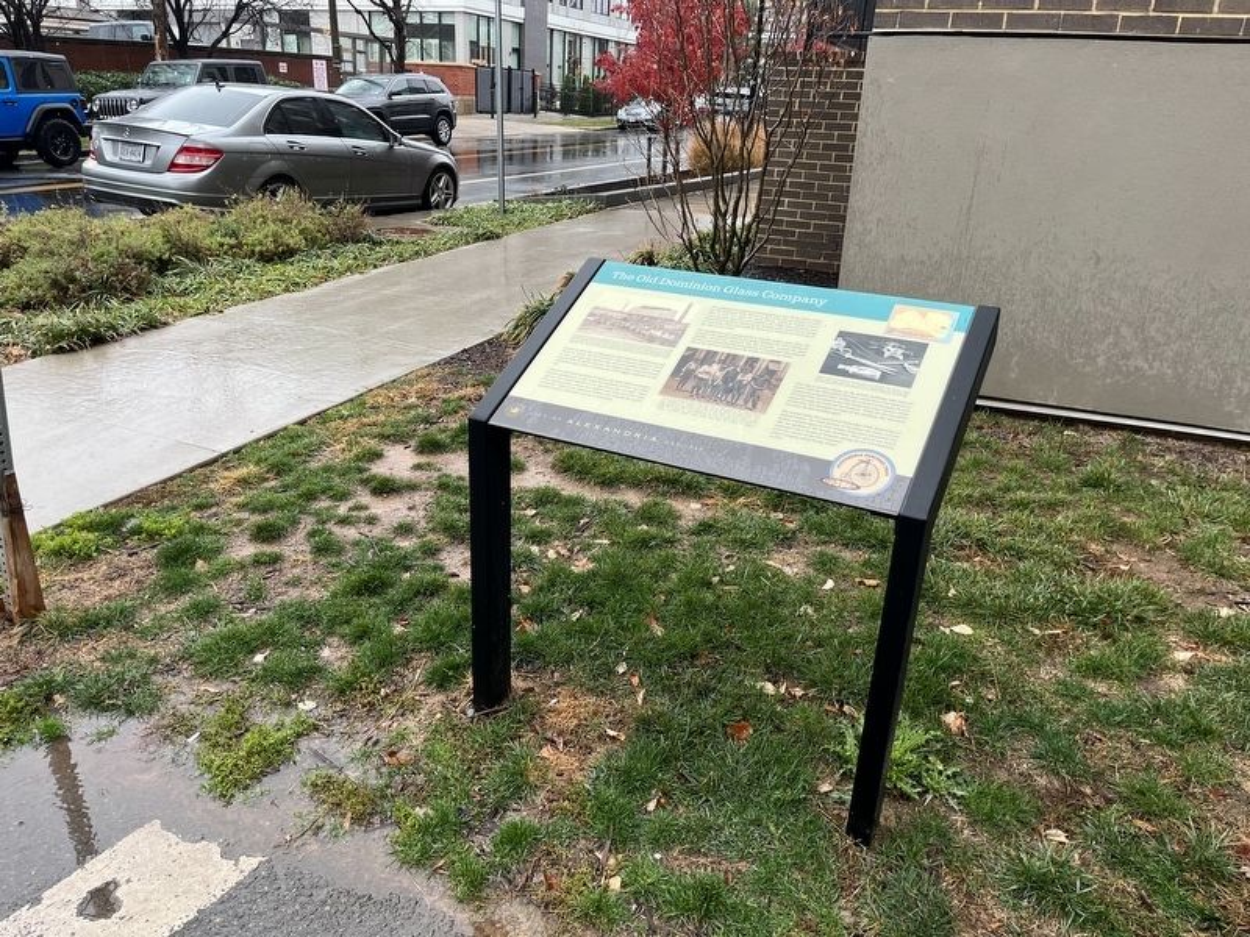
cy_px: 468
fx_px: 939
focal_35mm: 26
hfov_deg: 67.3
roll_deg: +1.1
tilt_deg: -18.1
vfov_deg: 53.1
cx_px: 625
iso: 50
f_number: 1.6
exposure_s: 1/598
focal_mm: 5.1
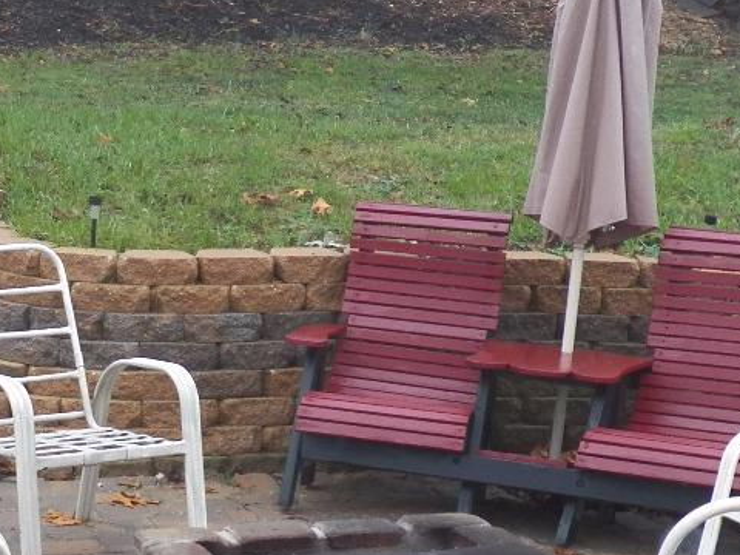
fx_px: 1796
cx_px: 11
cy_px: 530
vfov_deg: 17.2
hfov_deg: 22.4
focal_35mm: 84
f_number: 2.8
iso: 125
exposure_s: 1/160
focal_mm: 4.9
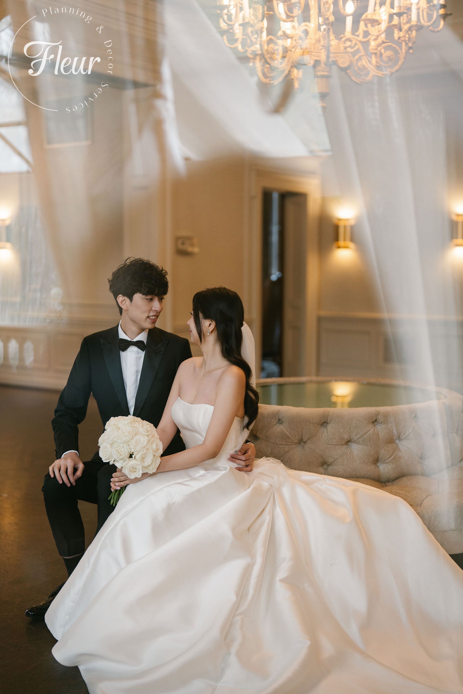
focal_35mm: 50
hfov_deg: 27.0
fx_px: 965
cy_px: 347
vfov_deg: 39.6
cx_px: 232
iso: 400
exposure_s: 1/500
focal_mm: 50
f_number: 1.4
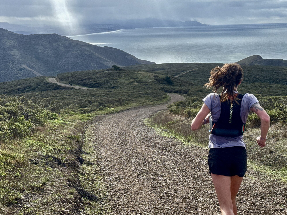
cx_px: 138
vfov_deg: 23.6
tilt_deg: -11.5
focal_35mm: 62
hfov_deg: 31.2
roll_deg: +1.5
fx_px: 514
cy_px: 129
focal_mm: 6.76
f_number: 1.78
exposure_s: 1/2717
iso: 64
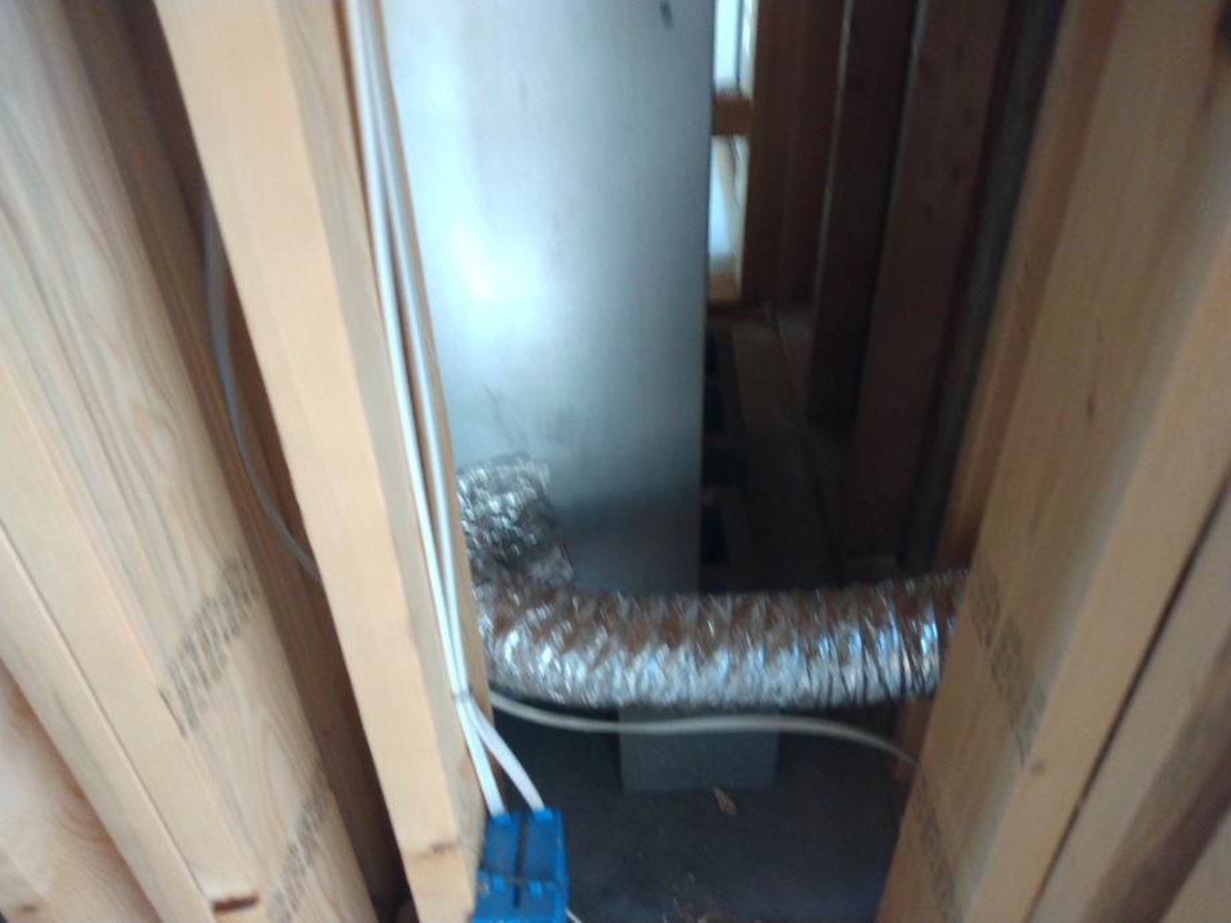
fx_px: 711
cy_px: 462
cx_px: 616
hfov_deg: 81.7
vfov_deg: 66.0
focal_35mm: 20
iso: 319
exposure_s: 1/30
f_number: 2
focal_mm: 3.54
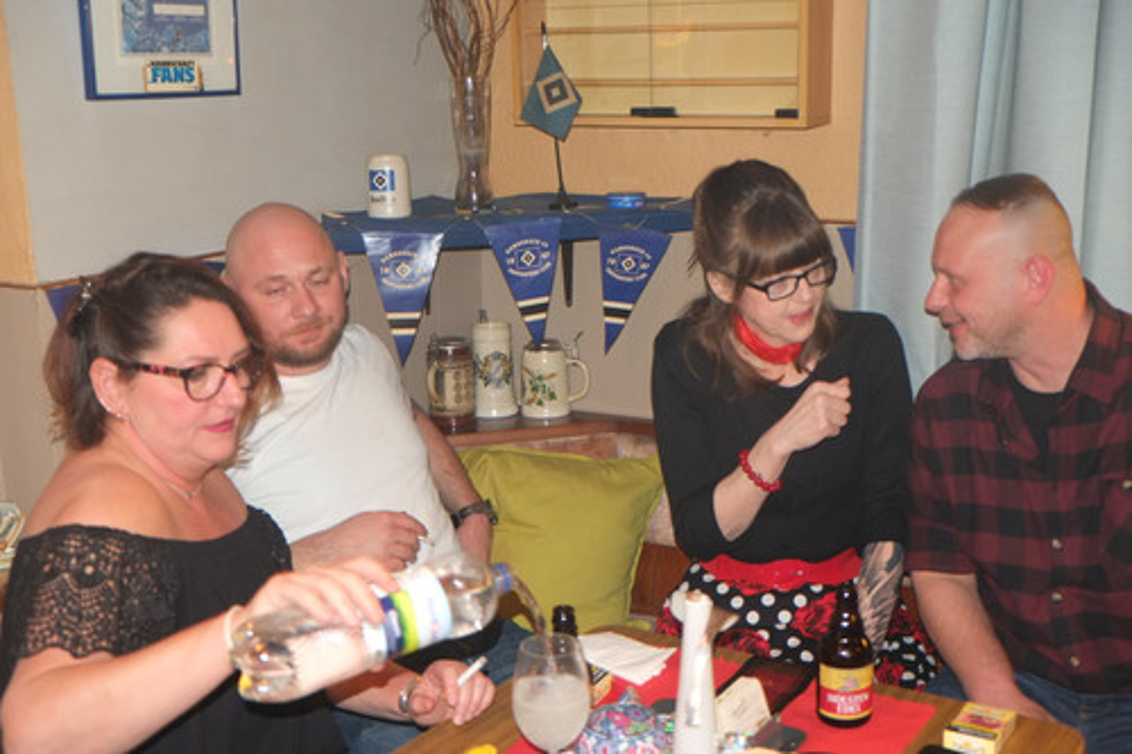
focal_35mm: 43
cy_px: 377
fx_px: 1352
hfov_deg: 45.4
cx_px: 566
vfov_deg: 31.2
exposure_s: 1/15
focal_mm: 28.9
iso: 800
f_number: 3.2
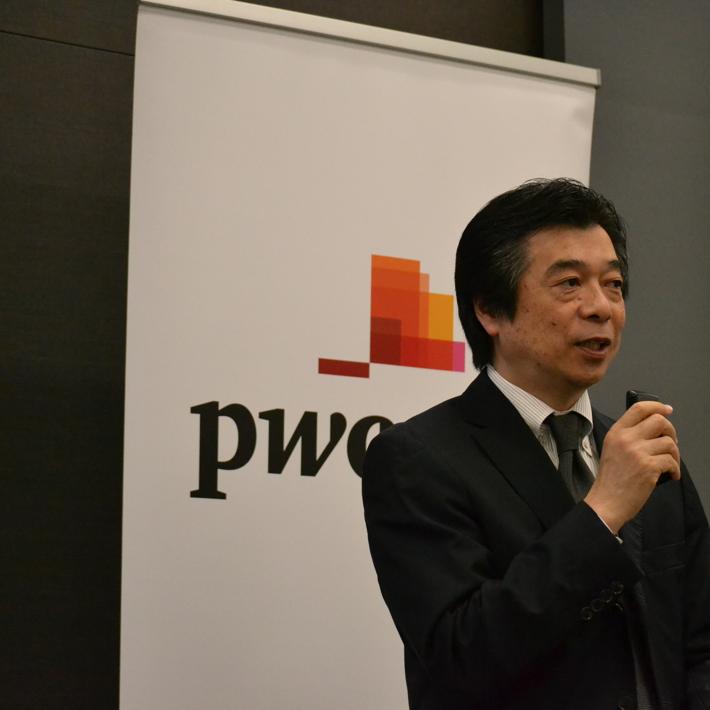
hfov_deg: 16.5
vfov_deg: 16.5
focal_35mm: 106
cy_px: 355
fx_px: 2451
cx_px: 443
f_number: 4
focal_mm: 55
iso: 3200
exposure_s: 1/400
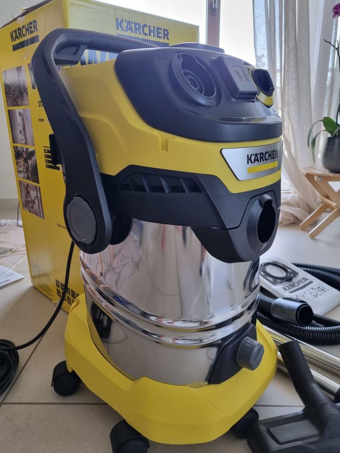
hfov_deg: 53.1
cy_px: 226
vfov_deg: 67.3
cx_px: 170
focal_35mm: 26
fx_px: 340
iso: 100
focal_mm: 5.4
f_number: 1.8
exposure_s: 1/100
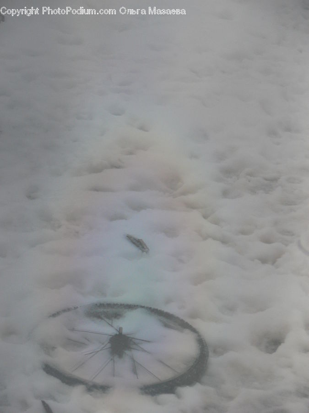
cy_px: 206
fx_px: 1500
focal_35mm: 126
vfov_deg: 15.6
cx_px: 154
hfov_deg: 11.8
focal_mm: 26.5
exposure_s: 1/30
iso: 160
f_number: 3.6
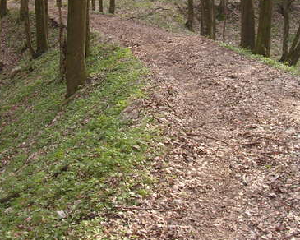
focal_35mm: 65
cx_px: 146
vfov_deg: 23.2
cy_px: 53
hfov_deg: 29.1
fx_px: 577
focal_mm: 5.8
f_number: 2.8
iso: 100
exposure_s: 1/65.8
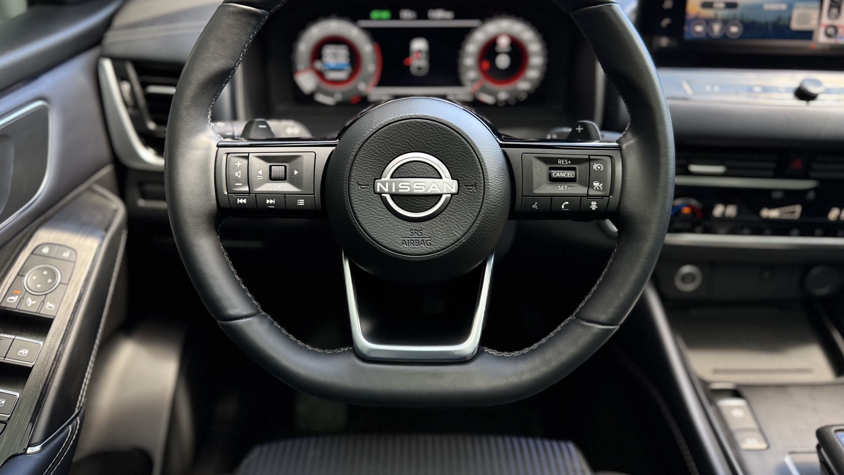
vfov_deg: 42.4
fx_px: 604
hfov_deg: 69.9
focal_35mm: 27
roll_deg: +1.5
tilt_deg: -25.0
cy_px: 163
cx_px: 423
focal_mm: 6.76
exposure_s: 1/123
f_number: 1.78
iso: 100
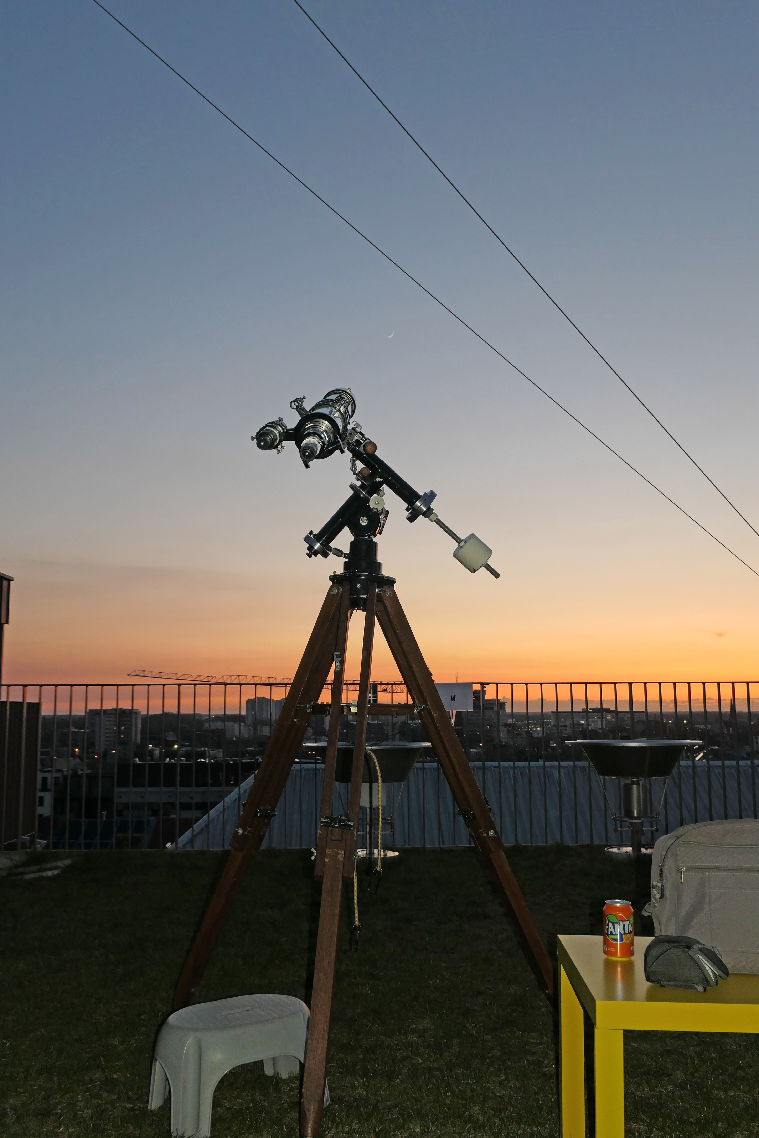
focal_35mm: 33
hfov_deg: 40.0
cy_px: 569
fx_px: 1044
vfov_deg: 57.2
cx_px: 380
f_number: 3.6
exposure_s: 1/60
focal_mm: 12
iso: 250
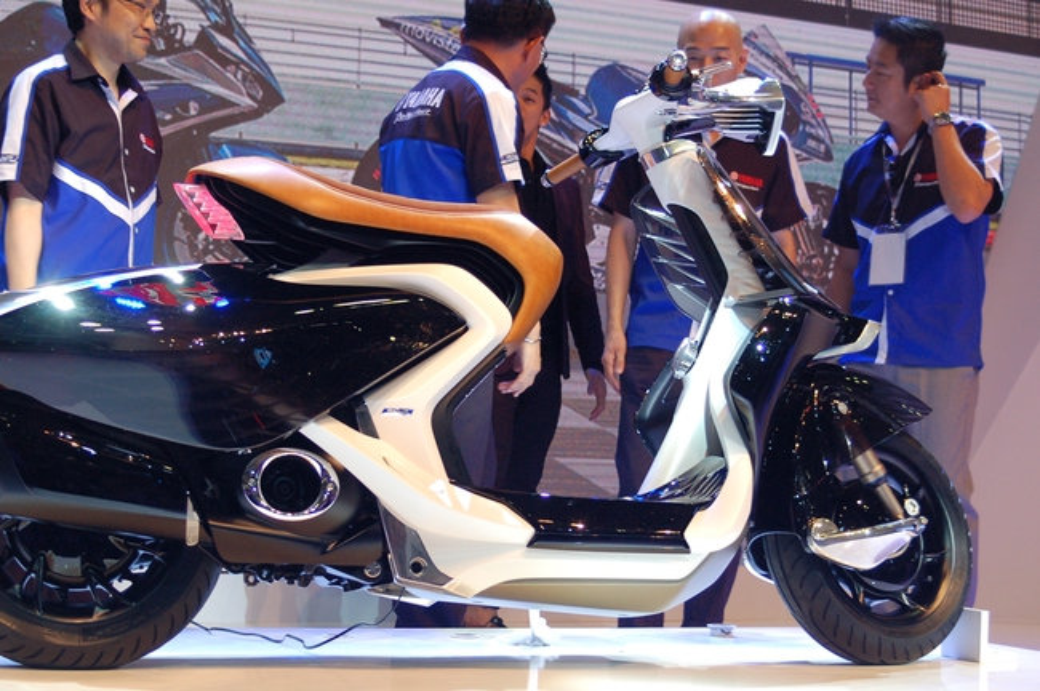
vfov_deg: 23.7
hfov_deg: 35.1
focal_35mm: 57
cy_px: 346
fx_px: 1645
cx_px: 520
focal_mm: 38
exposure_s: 1/180
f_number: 4
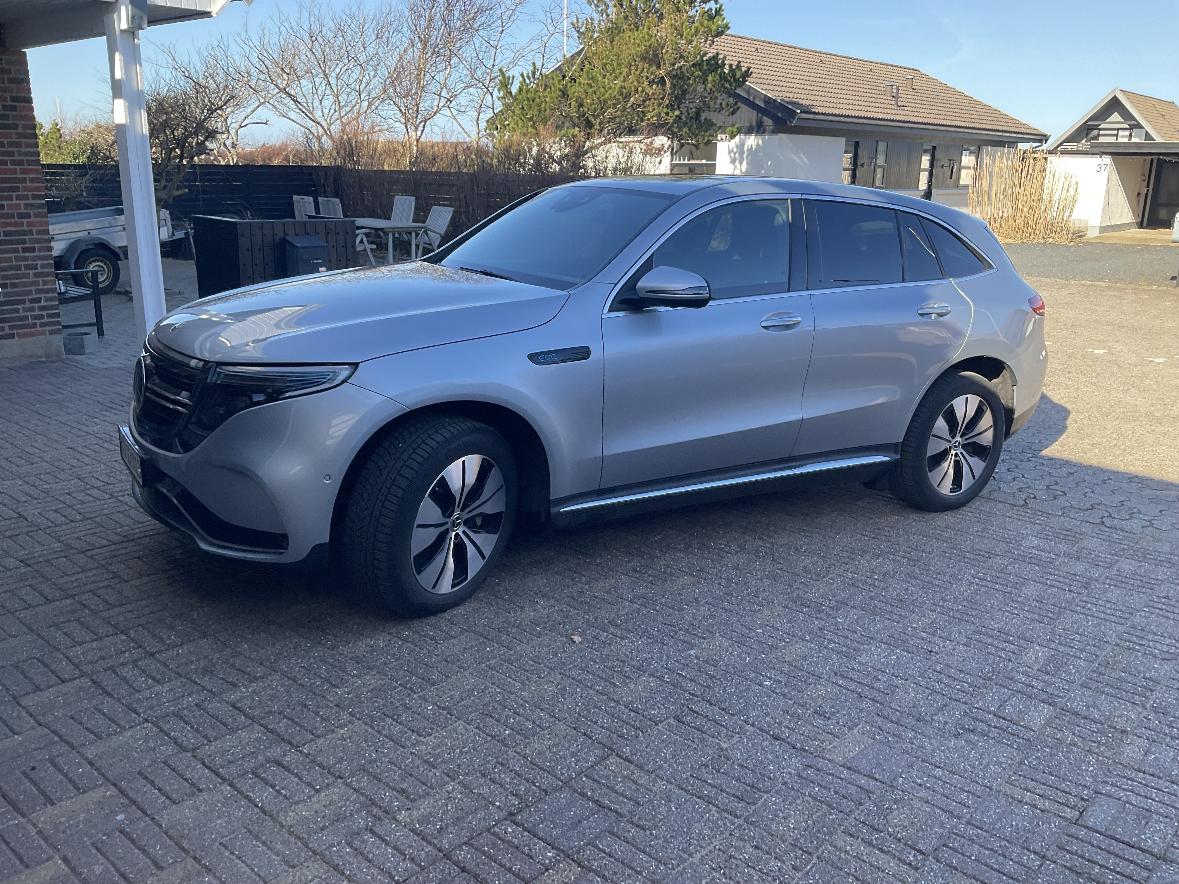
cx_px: 590
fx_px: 988
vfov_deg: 48.2
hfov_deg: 61.7
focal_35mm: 29
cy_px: 442
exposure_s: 1/325
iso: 16
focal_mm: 3
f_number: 1.8
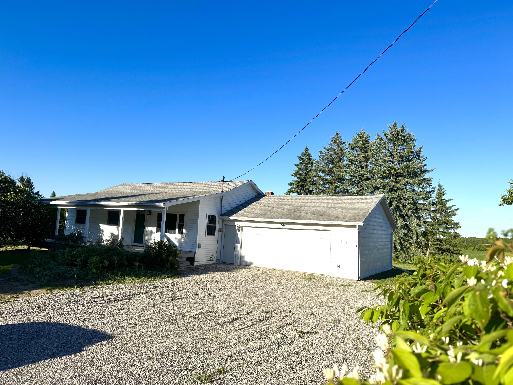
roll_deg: -3.8
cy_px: 192
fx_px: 356
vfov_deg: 56.8
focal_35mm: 24
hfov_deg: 71.6
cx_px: 256
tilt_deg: +4.6
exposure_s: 1/5814
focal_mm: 6.76
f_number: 1.78
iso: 80
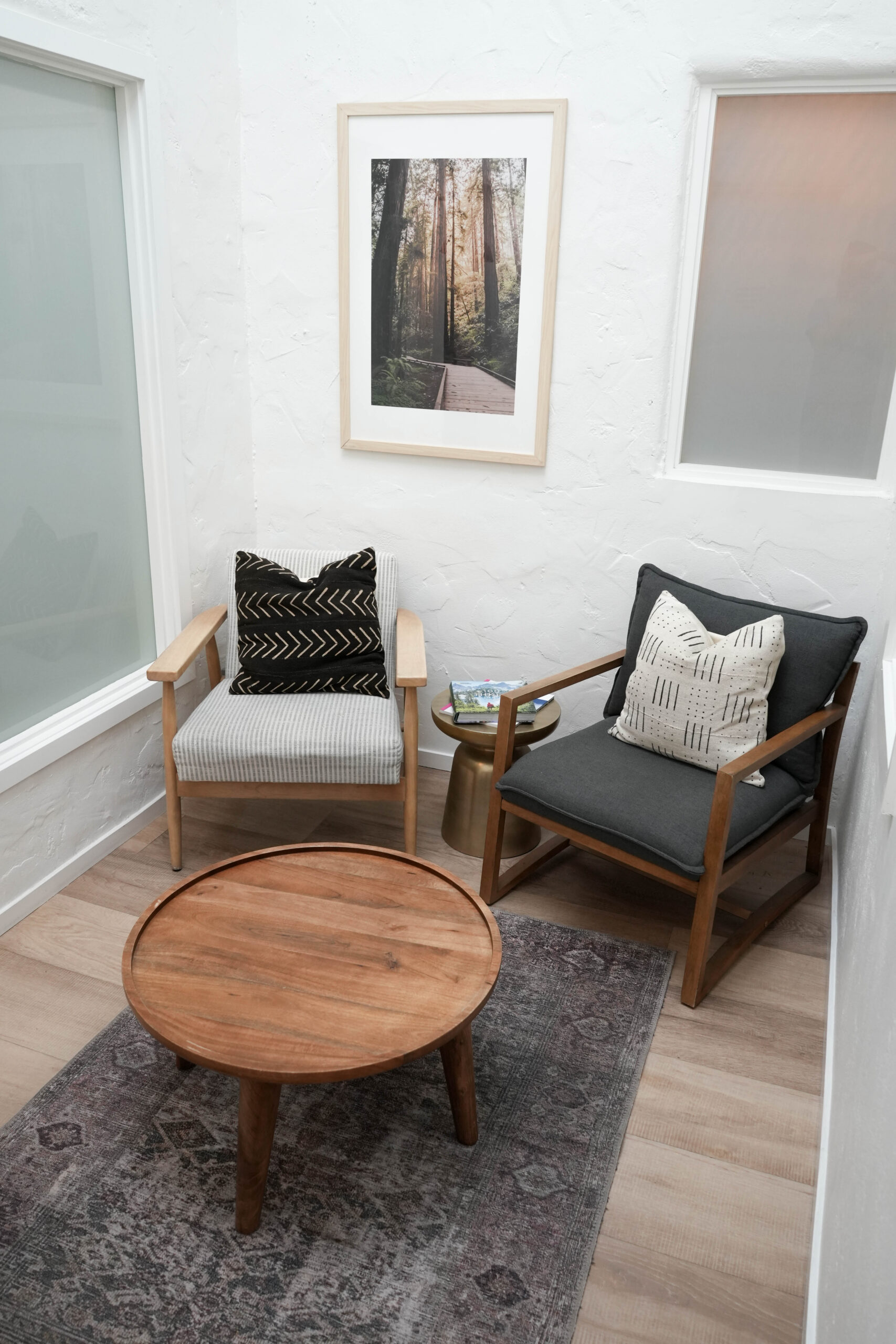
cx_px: 448
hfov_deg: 46.4
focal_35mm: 28
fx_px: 1045
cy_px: 672
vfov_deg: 65.5
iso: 1600
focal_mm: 28
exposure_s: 1/250
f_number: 5.6
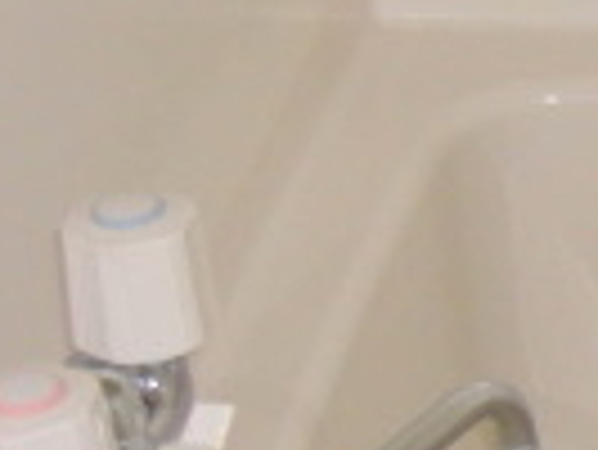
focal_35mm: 183
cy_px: 302
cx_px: 1389
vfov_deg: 8.1
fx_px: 3164
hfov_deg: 9.7
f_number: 2.8
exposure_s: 1/60
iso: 200
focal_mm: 7.9
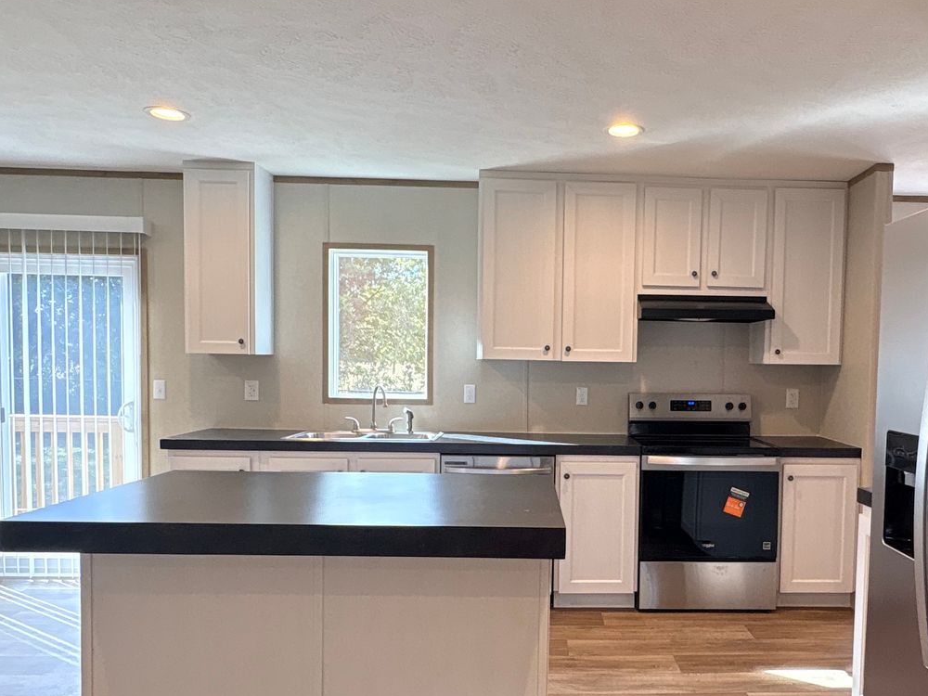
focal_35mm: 28
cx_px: 570
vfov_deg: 49.6
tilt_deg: -2.7
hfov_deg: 62.7
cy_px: 401
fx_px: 751
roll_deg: -0.7
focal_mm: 2.22
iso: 125
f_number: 2.2
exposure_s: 1/120
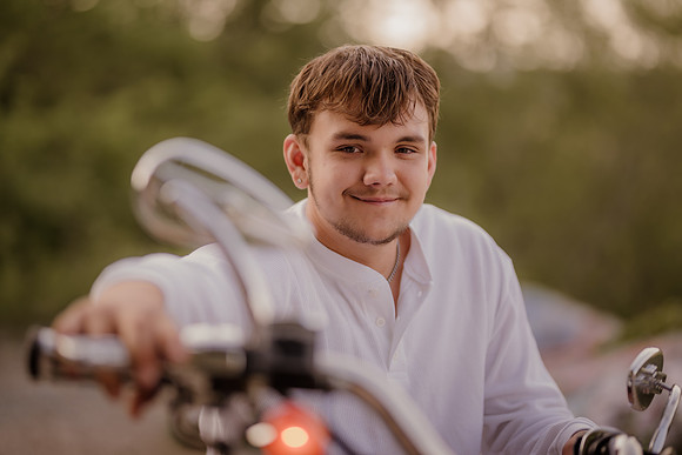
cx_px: 341
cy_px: 228
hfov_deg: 23.9
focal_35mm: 85
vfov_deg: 16.1
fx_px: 1611
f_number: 1.4
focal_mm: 85
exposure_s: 1/400
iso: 100
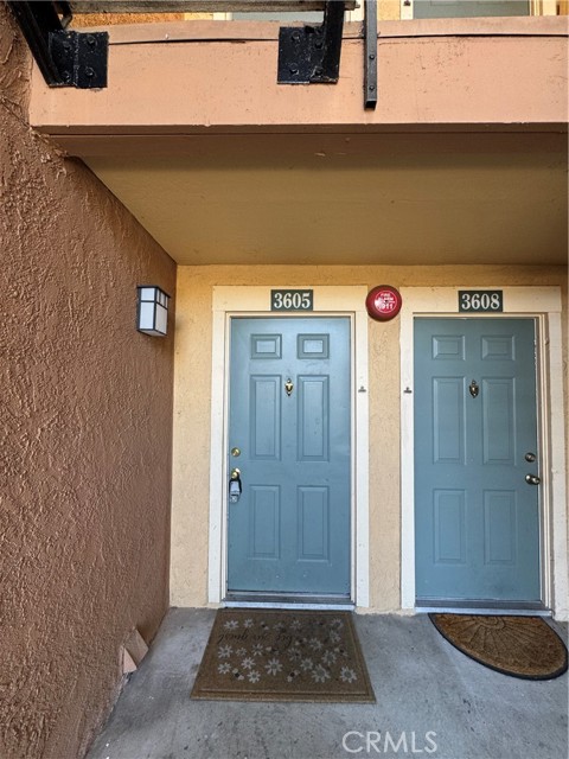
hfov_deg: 85.7
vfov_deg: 102.1
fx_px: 307
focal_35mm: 14
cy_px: 380
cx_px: 284
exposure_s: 1/99
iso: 100
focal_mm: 2.22
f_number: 2.2
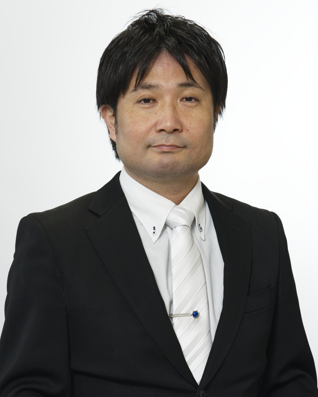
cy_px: 204
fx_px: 1694
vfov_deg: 13.4
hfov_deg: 10.7
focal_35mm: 144
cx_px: 159
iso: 500
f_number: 6.3
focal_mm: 85
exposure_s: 1/125
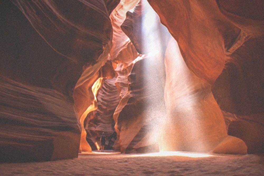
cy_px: 88
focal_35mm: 35
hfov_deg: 54.5
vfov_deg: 37.8
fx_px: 257
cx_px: 132
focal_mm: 35
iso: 320
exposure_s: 1/800
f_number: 5
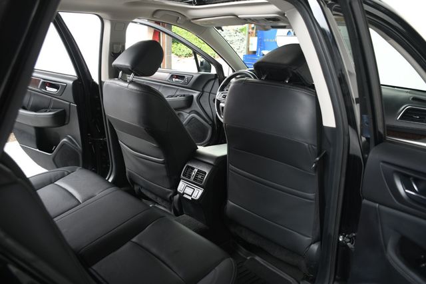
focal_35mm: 30
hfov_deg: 62.0
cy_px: 142
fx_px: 355
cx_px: 213
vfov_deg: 43.6
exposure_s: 1/160
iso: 100
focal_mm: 20
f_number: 3.5
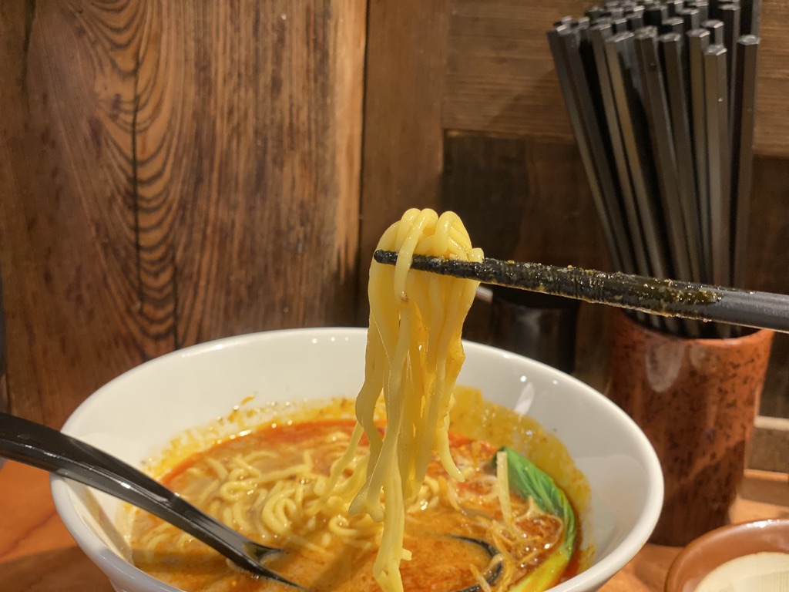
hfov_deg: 36.8
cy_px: 296
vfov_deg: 28.0
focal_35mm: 52
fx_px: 1185
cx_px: 394
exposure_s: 1/50
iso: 125
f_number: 2
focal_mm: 6
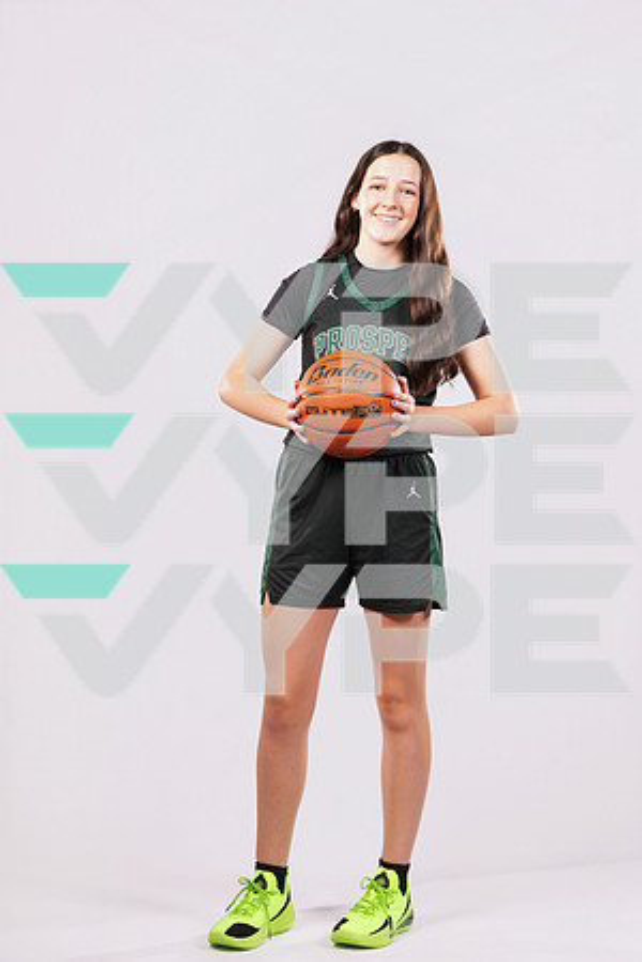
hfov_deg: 19.5
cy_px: 481
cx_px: 321
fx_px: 1872
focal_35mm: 70
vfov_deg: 28.8
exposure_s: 1/200
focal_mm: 70
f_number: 8
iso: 125
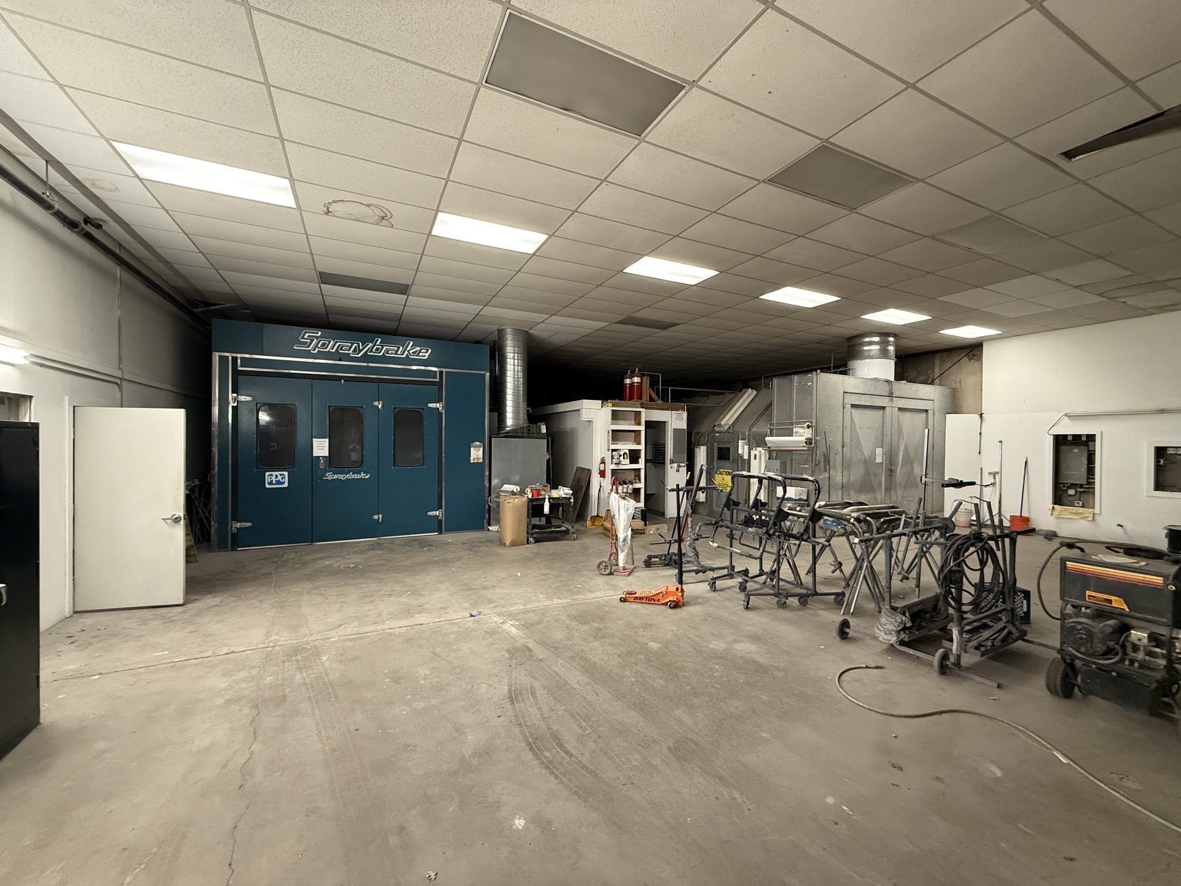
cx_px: 590
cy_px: 443
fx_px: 478
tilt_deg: +0.2
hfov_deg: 102.1
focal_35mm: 14
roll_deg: -0.6
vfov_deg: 85.7
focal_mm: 2.22
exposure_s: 1/60
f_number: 2.2
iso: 640
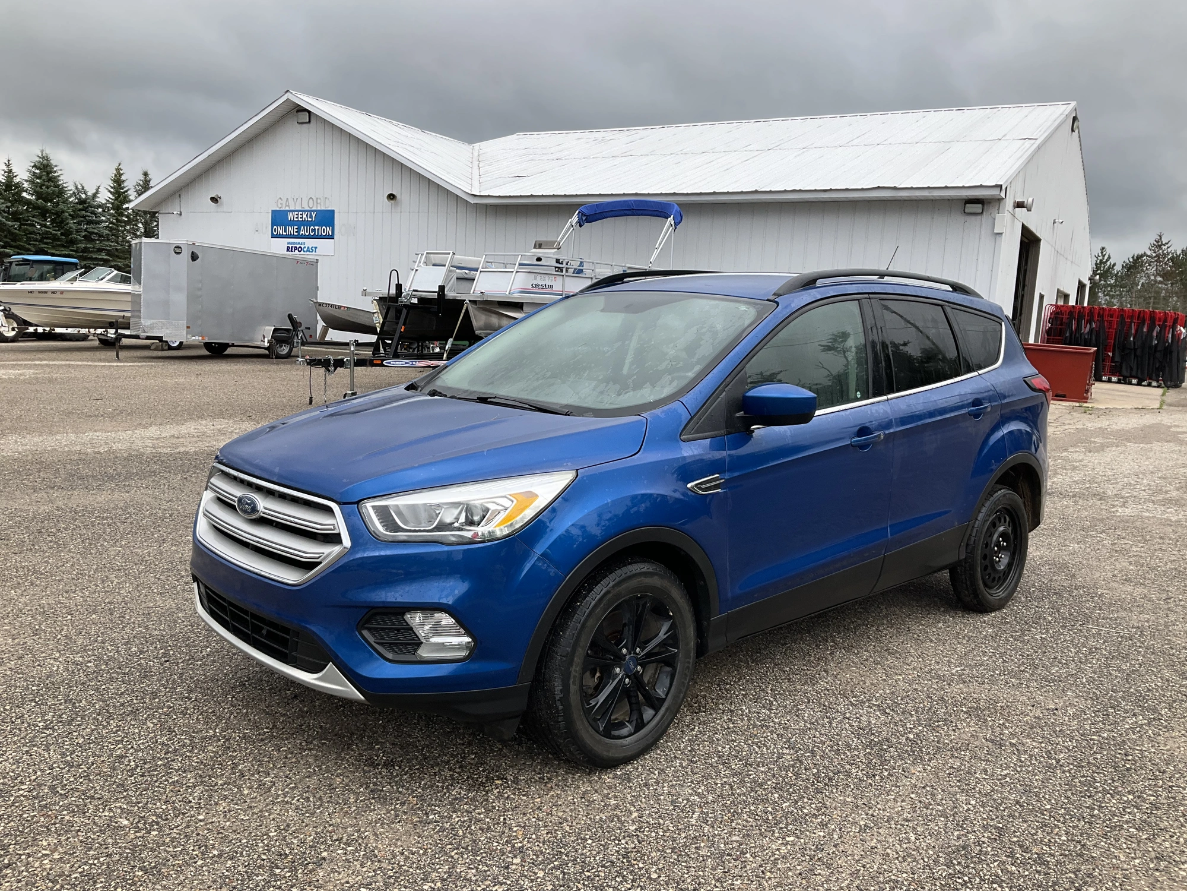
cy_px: 446
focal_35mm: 29
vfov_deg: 48.2
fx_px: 994
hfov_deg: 61.7
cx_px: 594
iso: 25
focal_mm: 3
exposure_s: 1/360
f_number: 1.8
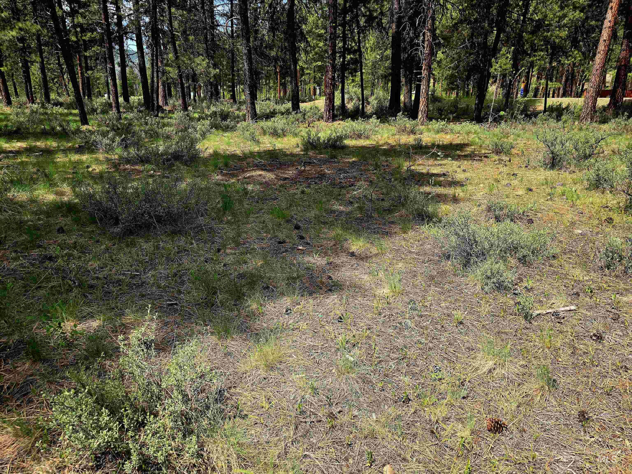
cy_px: 237
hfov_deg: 73.9
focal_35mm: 23
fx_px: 420
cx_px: 316
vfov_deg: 58.9
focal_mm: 6.3
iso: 12
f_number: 1.7
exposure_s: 1/294
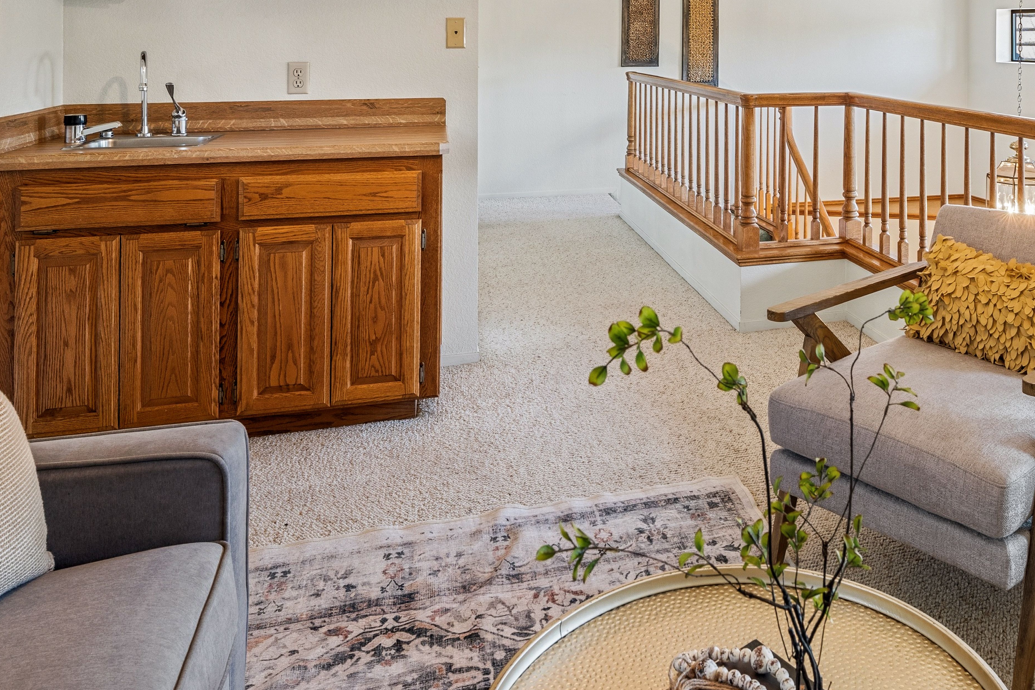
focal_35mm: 31
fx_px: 889
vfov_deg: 40.5
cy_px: 127
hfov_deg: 58.4
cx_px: 724
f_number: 8
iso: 320
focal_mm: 16.5
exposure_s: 1/2.5
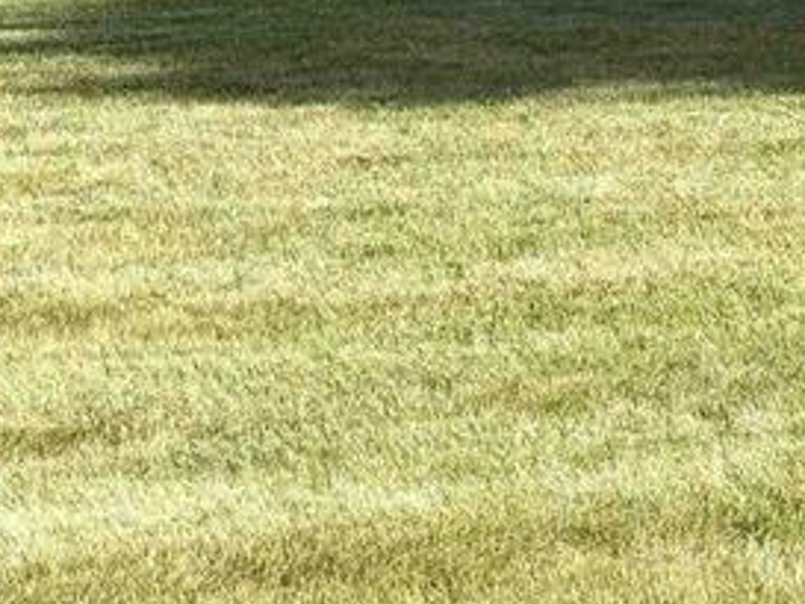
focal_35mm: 90
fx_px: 2094
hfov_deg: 19.5
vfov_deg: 15.0
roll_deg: +0.2
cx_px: 1138
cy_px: -362
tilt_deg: +0.5
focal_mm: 6.76
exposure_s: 1/4975
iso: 80
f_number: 1.78
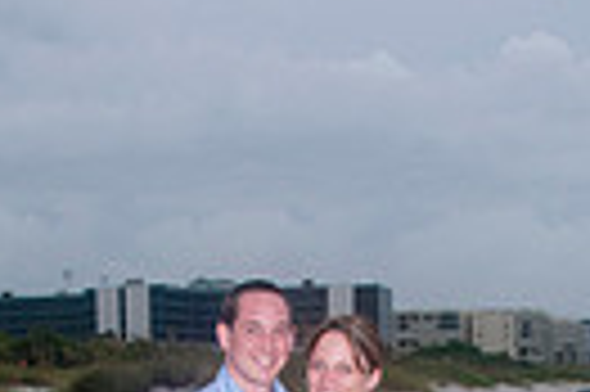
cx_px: 268
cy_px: 798
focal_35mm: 93
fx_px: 1522
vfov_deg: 12.7
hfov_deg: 21.9
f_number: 10
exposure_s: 1/250
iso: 200
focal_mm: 18
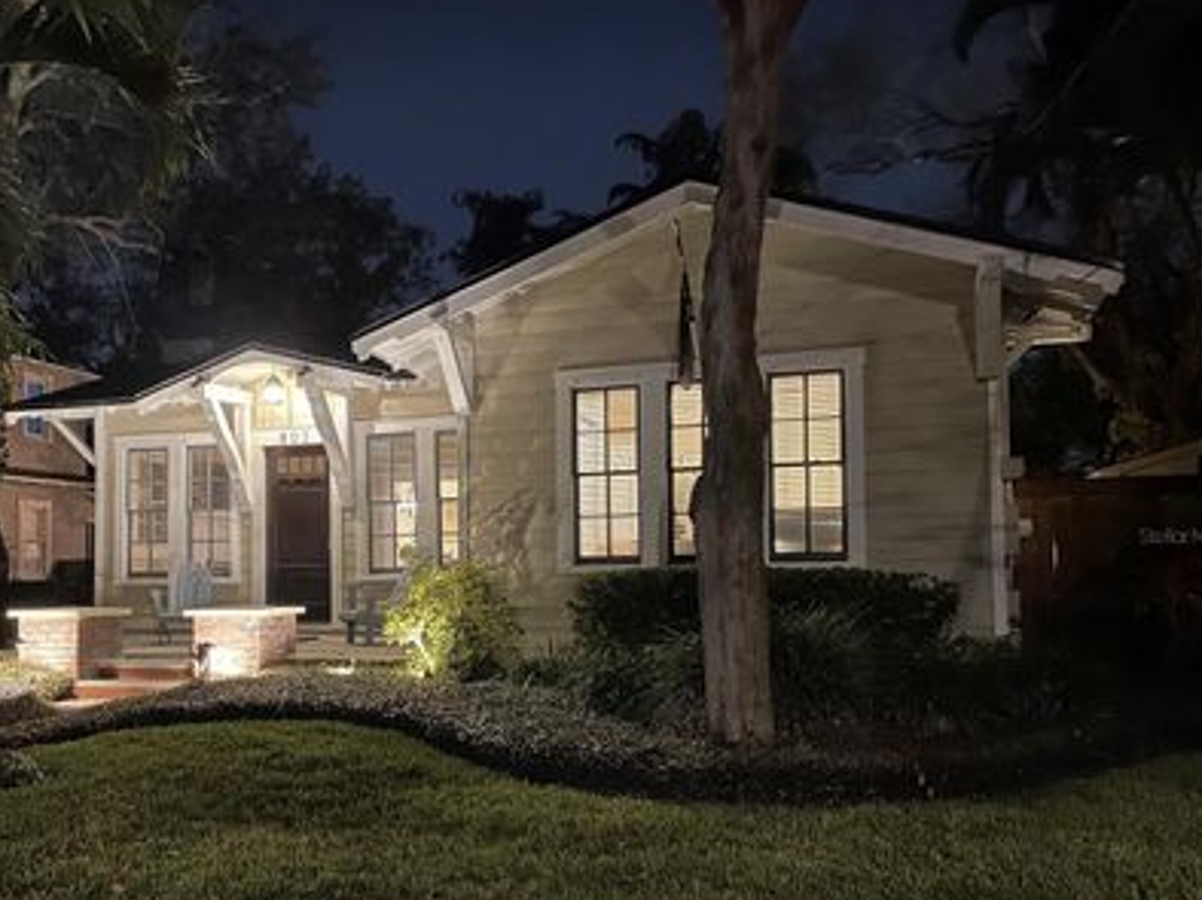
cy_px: 535
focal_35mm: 33
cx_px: 467
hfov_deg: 54.9
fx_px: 1145
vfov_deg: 42.7
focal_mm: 4.2
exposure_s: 1/15
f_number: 1.6
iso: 1000
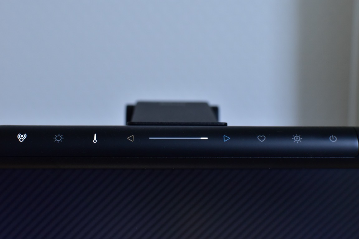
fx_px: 524
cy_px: 120
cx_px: 180
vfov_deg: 25.8
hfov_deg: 37.9
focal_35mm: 52
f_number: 5.6
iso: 800
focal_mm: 35
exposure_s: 1/50
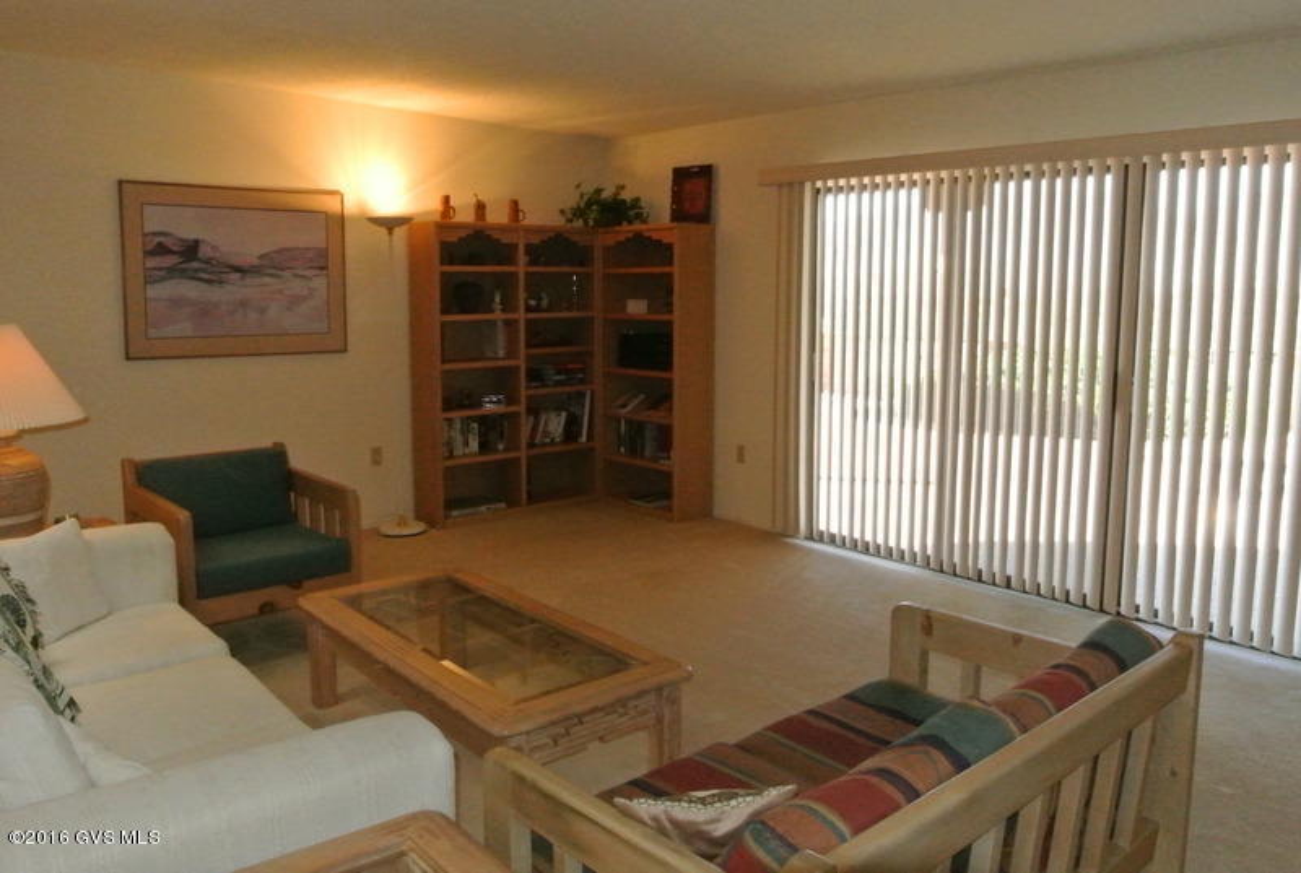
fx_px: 978
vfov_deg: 48.1
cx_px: 650
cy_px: 436
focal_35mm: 27
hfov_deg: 67.3
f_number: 3.5
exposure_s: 1/60
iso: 3200
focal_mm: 10
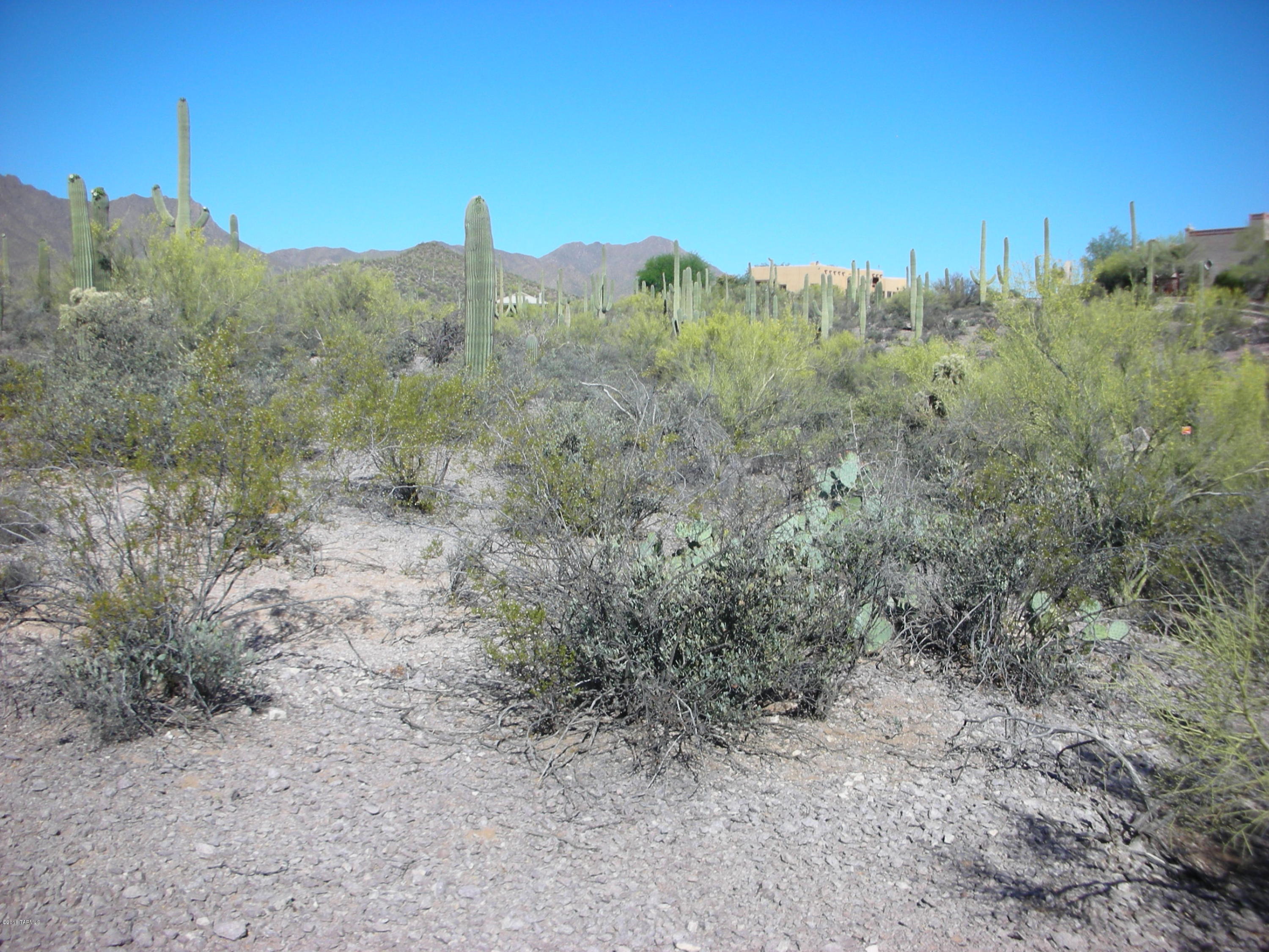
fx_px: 1283
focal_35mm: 35
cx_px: 634
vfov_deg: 40.7
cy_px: 476
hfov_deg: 52.6
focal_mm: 5.8
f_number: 8.5
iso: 50
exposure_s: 1/95.3
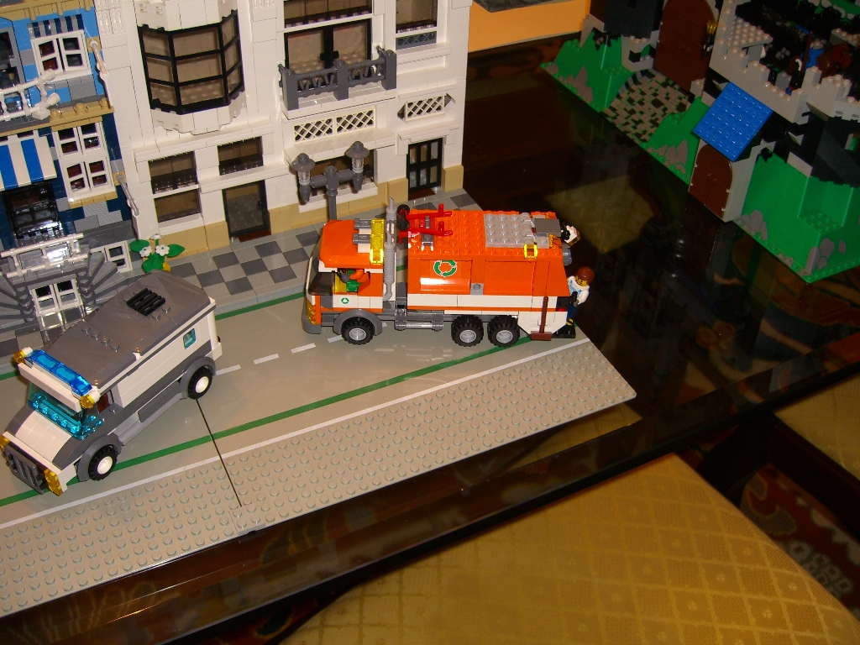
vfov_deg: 37.7
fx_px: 944
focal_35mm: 38
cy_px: 322
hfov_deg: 49.0
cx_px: 430
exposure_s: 1/60
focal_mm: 7.9
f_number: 2.8
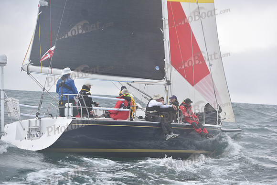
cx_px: 138
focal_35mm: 70
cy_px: 92
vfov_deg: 19.5
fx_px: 539
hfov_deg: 28.8
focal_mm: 70
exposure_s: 1/800
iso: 320
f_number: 4.5
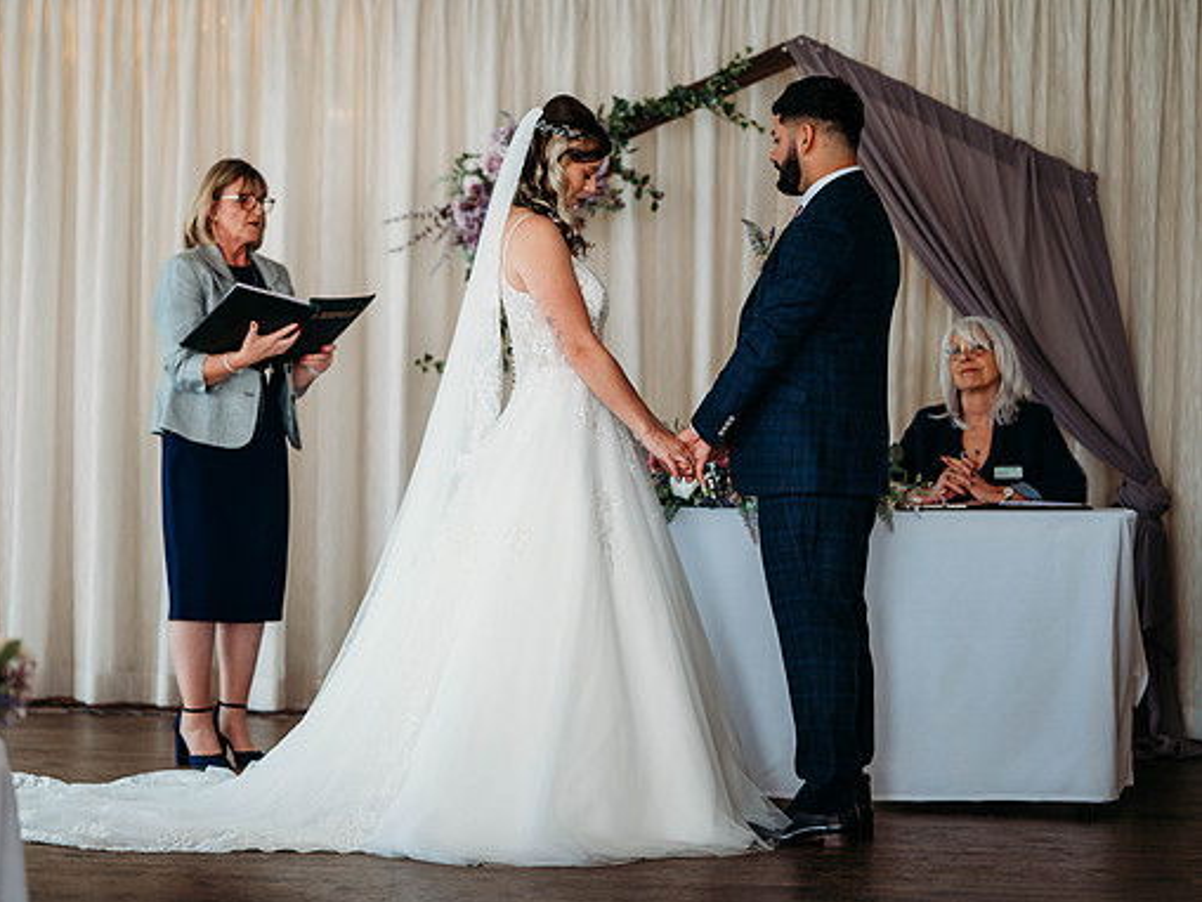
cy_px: 451
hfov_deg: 21.1
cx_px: 520
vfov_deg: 15.9
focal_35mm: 93
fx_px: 3230
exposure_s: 1/200
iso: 180
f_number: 2
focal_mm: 85
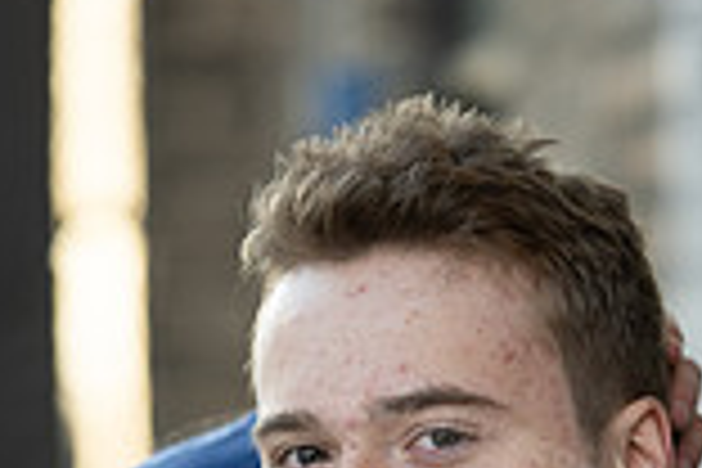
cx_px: 468
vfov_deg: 5.5
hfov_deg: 8.4
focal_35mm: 245
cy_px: 945
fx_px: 4777
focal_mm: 85
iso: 100
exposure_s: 1/250
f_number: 1.8
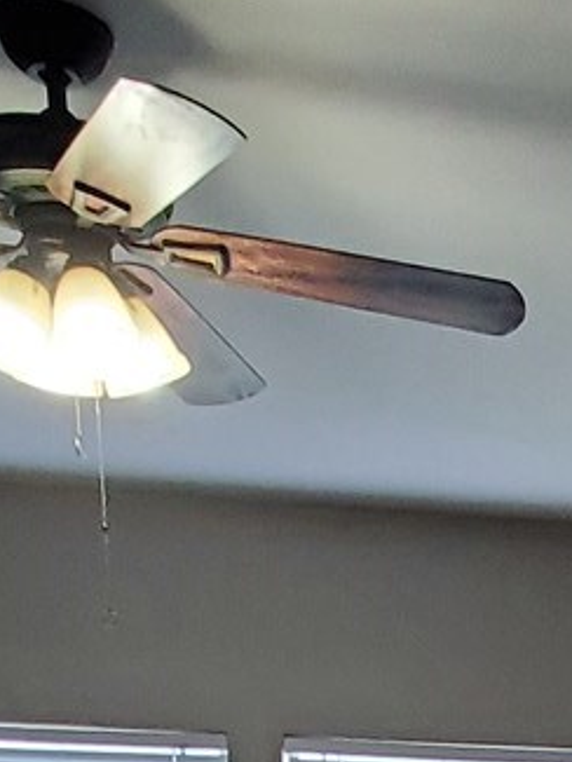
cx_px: 917
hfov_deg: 16.1
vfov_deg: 18.8
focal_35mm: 82
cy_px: 1343
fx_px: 1805
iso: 200
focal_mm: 1.8
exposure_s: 1/59
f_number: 2.2
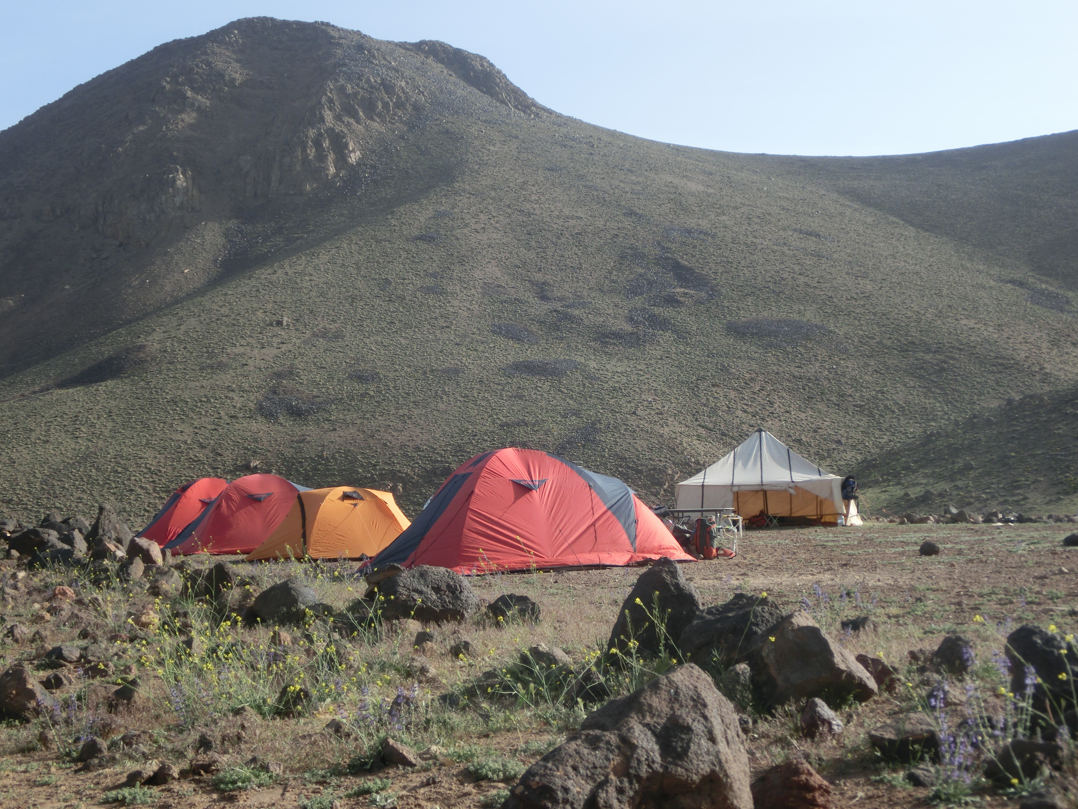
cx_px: 539
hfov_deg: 40.4
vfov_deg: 30.9
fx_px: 1464
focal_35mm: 47
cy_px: 404
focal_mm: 8.29
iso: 80
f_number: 4.2
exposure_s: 1/400
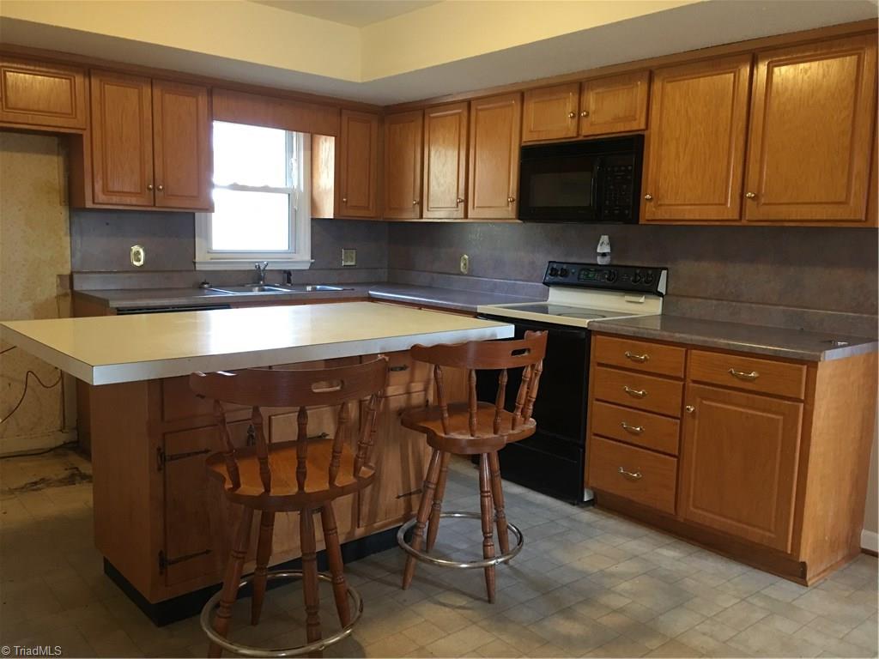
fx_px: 736
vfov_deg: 48.2
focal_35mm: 29
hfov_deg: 61.7
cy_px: 330
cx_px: 440
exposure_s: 1/15
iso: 100
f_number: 2.2
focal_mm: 4.15
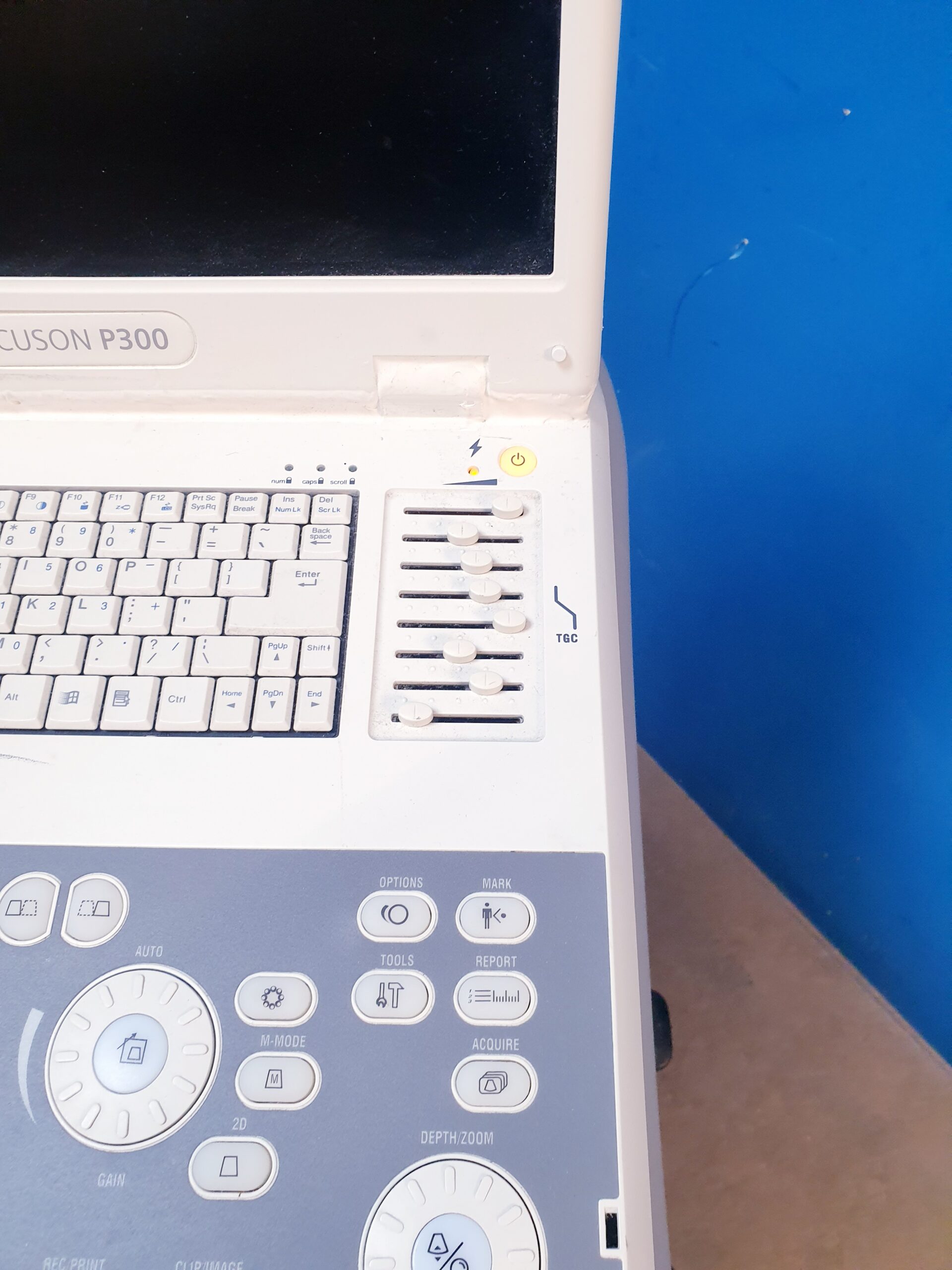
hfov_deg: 53.1
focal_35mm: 26
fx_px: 953
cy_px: 635
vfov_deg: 67.3
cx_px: 476
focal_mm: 4.3
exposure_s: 1/50
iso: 250
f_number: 2.4
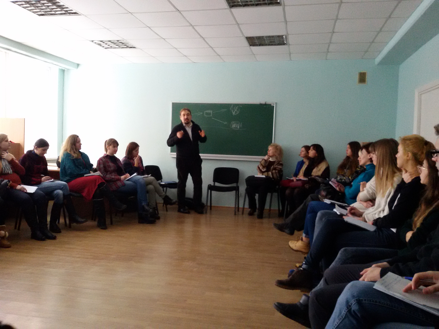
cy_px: 164
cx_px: 220
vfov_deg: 45.4
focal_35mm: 31
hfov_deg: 58.4
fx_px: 393
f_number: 2.4
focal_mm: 2.93
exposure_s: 1/33
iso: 400
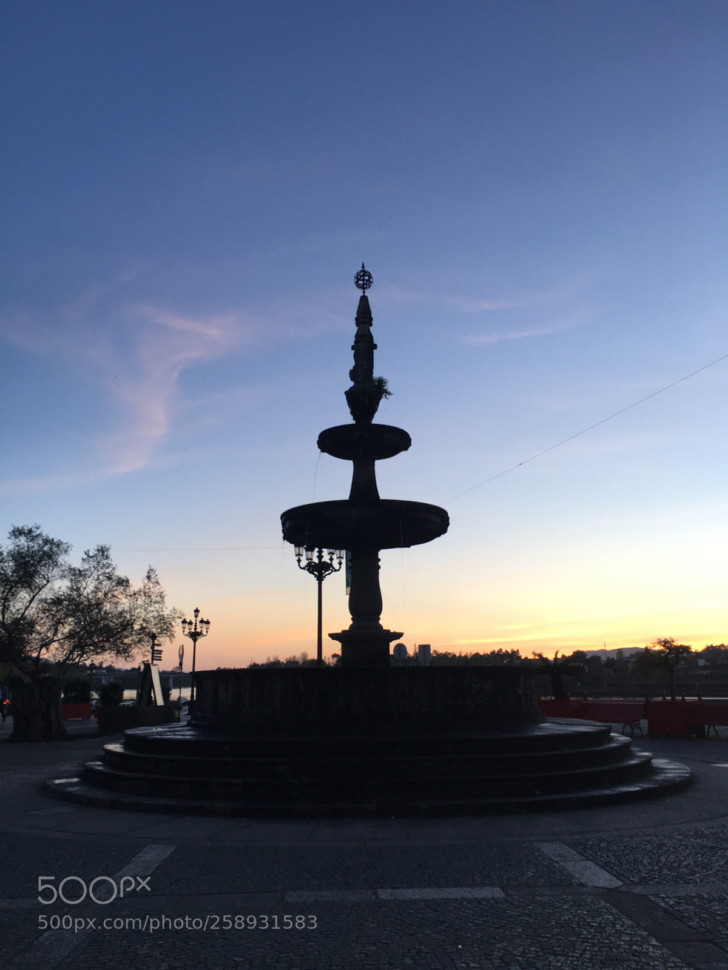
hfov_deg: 48.2
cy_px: 485
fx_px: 813
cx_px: 364
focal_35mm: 29
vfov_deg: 61.7
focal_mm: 4.15
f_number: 2.2
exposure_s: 1/100
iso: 32
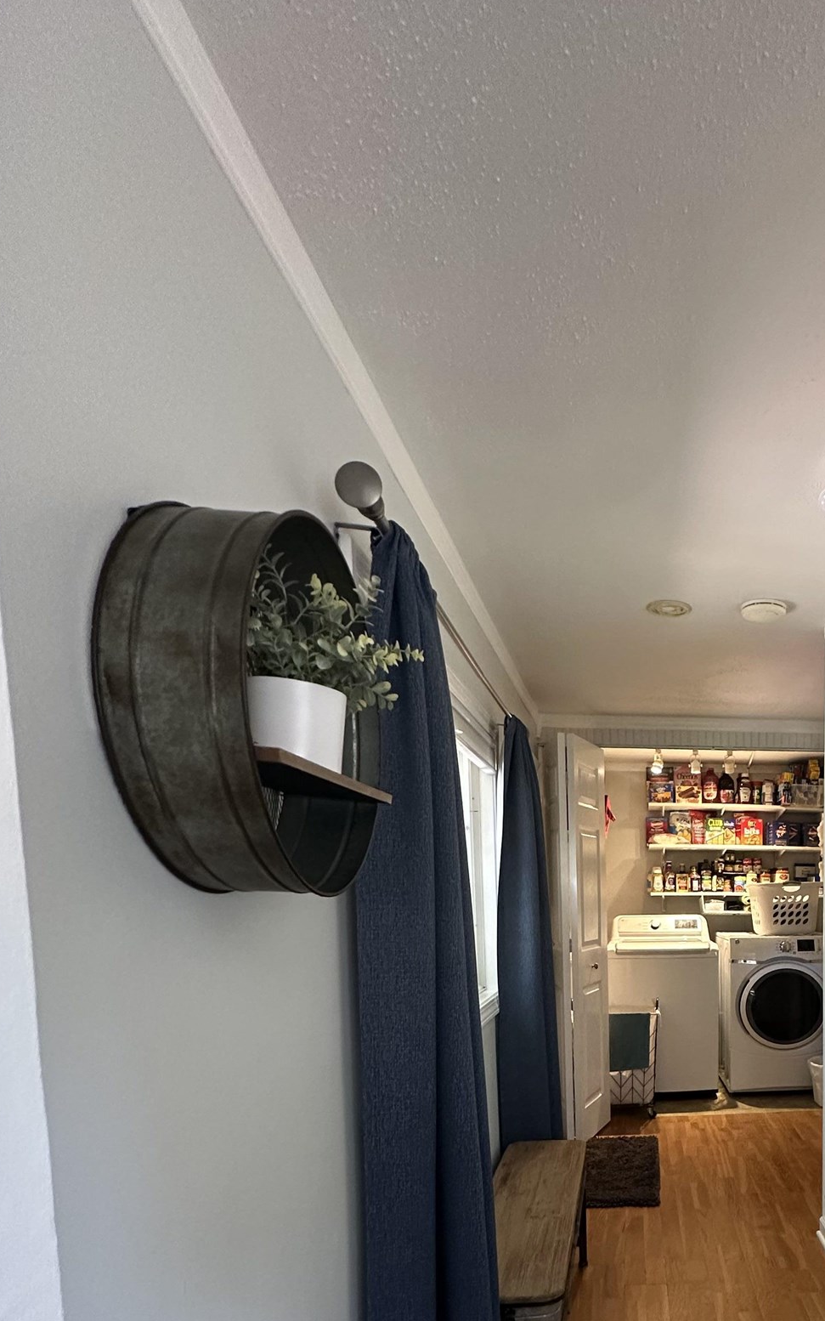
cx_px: 721
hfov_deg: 49.8
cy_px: 969
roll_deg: -1.1
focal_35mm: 22
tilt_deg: -5.6
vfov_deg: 74.7
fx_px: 792
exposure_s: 1/60
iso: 250
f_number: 2.2
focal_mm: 2.22
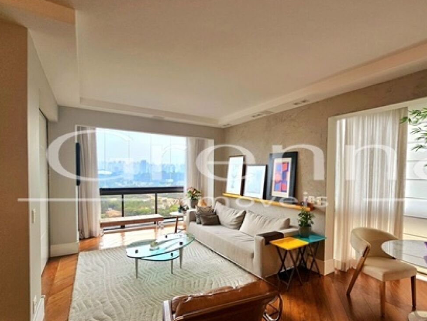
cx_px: 263
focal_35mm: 17
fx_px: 210
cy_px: 179
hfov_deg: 89.5
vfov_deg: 74.5
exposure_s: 1/120
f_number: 2.2
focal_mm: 2.2
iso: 80
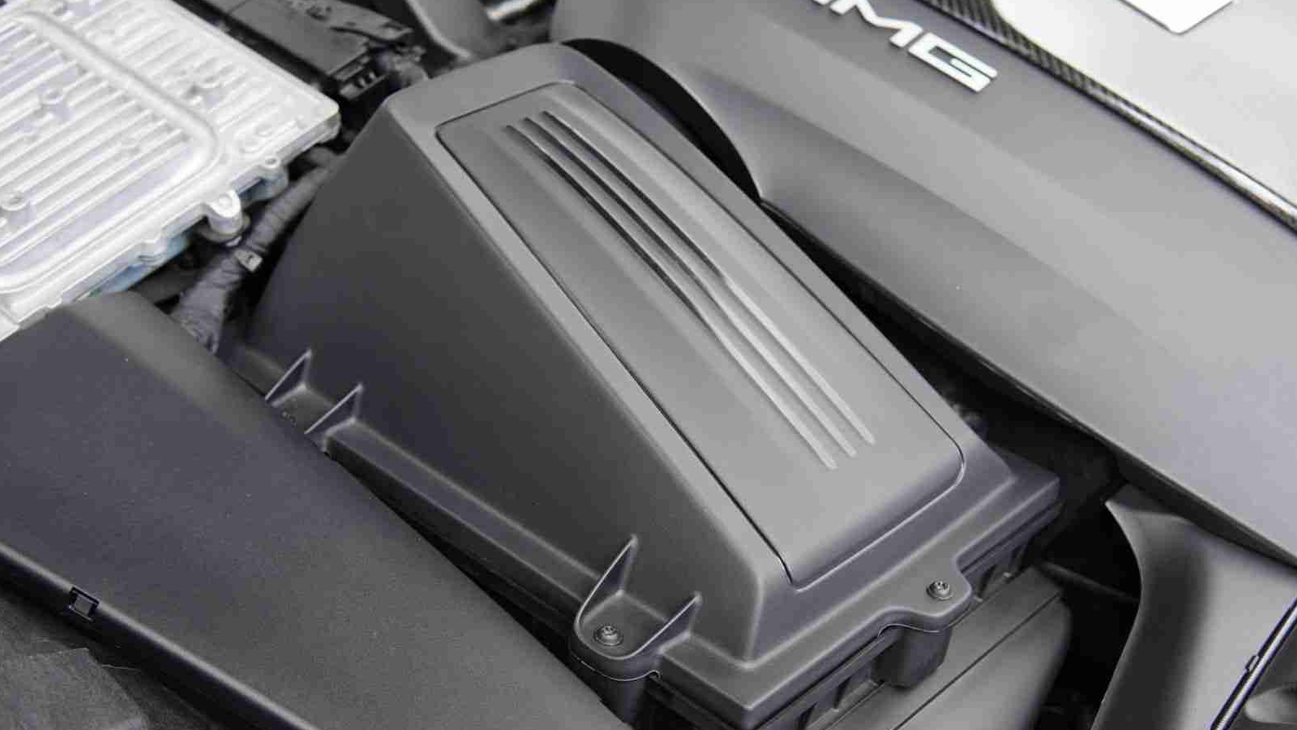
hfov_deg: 42.9
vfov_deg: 24.9
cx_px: 658
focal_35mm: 48
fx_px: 1651
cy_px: 418
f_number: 4
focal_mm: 30
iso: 125
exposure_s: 1/60
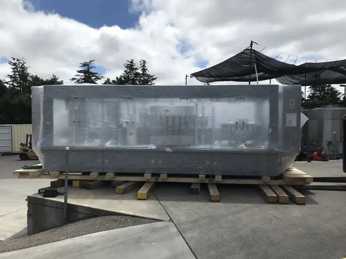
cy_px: 130
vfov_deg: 49.8
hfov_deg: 63.4
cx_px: 173
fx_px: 280
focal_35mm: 28
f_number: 1.8
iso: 20
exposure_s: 1/4367
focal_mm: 4
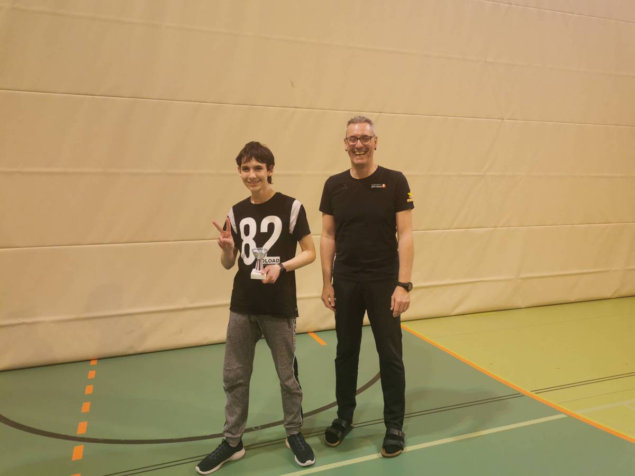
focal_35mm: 27
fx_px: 495
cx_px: 318
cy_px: 238
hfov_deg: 65.3
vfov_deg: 51.4
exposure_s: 1/50
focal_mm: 5.58
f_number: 1.8
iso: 100
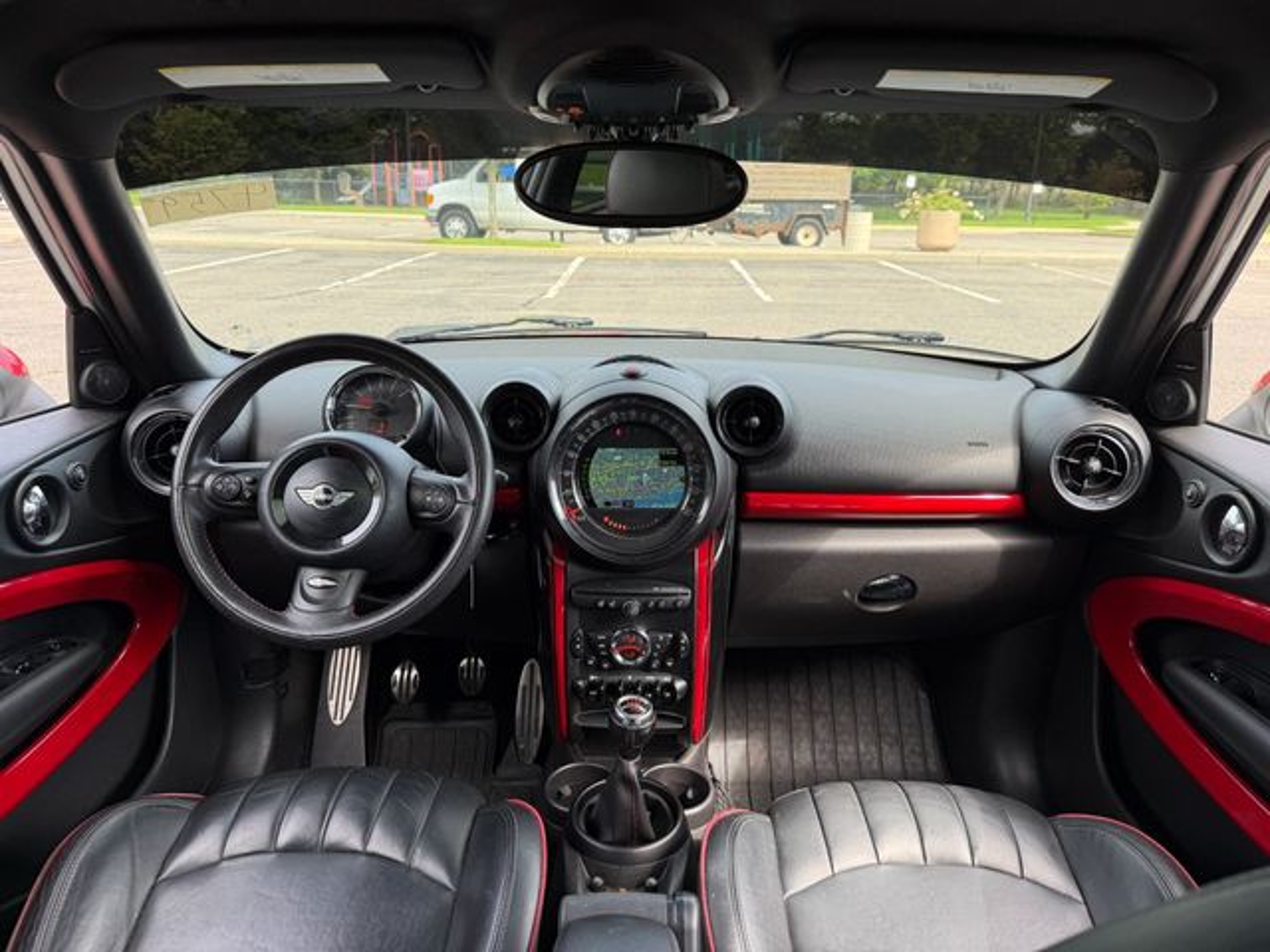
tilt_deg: -18.3
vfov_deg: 56.8
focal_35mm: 24
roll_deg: -1.0
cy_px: 476
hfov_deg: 71.6
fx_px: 881
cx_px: 635
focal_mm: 6.76
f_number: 1.78
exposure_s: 1/532
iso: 80
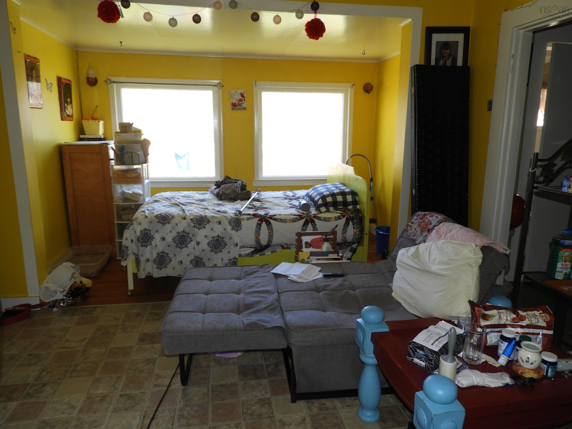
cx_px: 286
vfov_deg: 56.8
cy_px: 214
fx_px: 397
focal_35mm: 24
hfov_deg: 71.6
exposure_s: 1/50
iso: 100
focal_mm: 4.3
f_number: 3.3
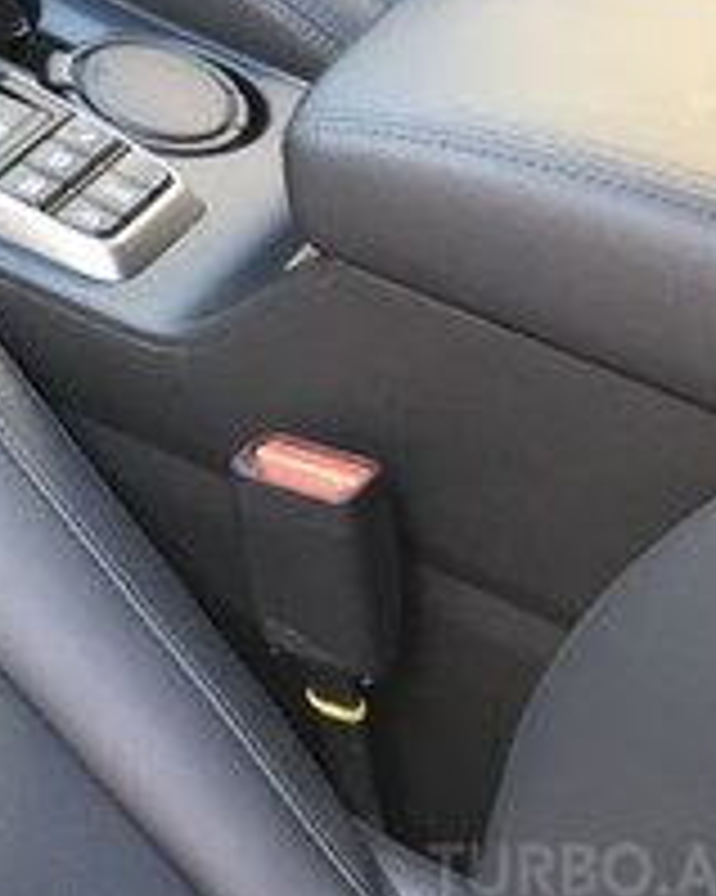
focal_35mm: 94
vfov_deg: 19.3
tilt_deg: -31.8
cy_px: -164
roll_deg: -2.7
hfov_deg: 13.9
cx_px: -698
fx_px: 2492
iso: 80
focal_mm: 4.15
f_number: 2.2
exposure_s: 1/33
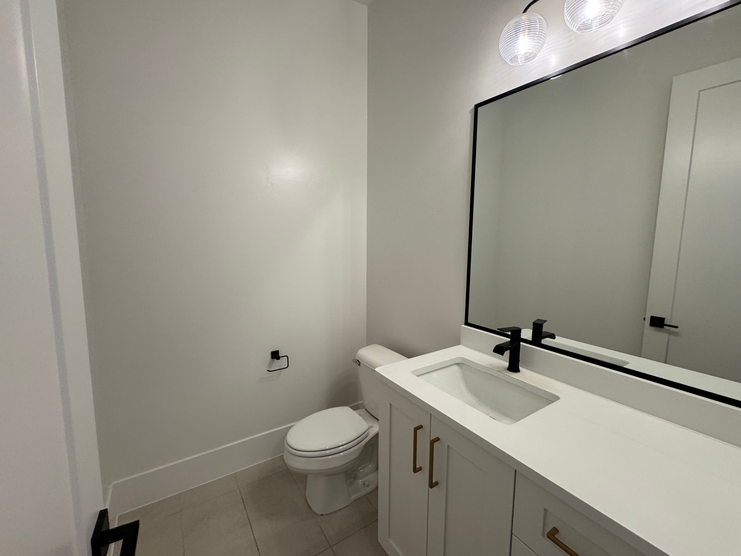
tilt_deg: -8.5
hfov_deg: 98.1
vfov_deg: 81.8
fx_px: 321
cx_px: 358
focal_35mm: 15
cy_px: 273
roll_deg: +0.0
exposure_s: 1/120
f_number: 2.2
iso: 200
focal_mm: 2.22
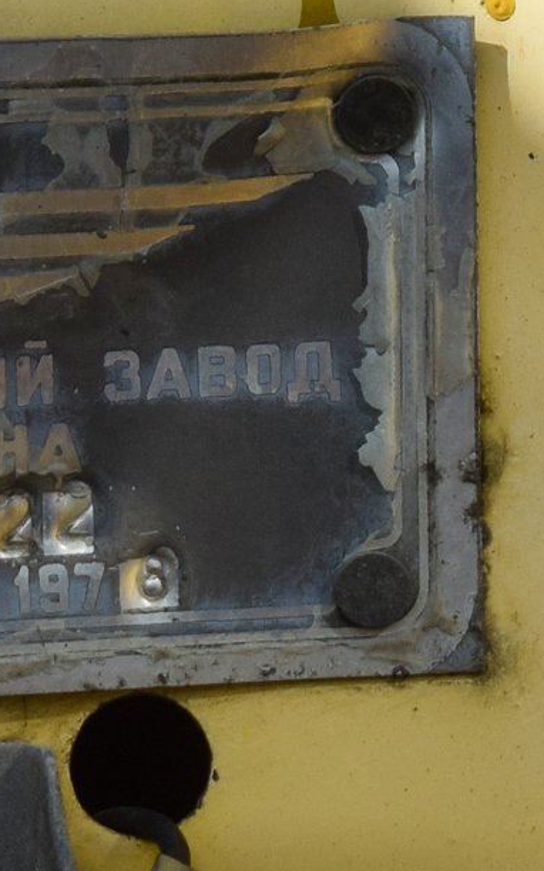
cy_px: 312
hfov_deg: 7.8
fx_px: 3918
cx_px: -303
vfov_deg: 12.7
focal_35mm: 165
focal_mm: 55
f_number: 5.6
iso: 100
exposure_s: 1/640
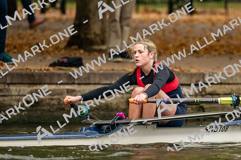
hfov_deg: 3.4
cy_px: 80
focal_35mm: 600
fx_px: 4014
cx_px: 120
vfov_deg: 2.3
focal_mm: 400
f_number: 4.5
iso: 3200
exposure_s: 1/2500
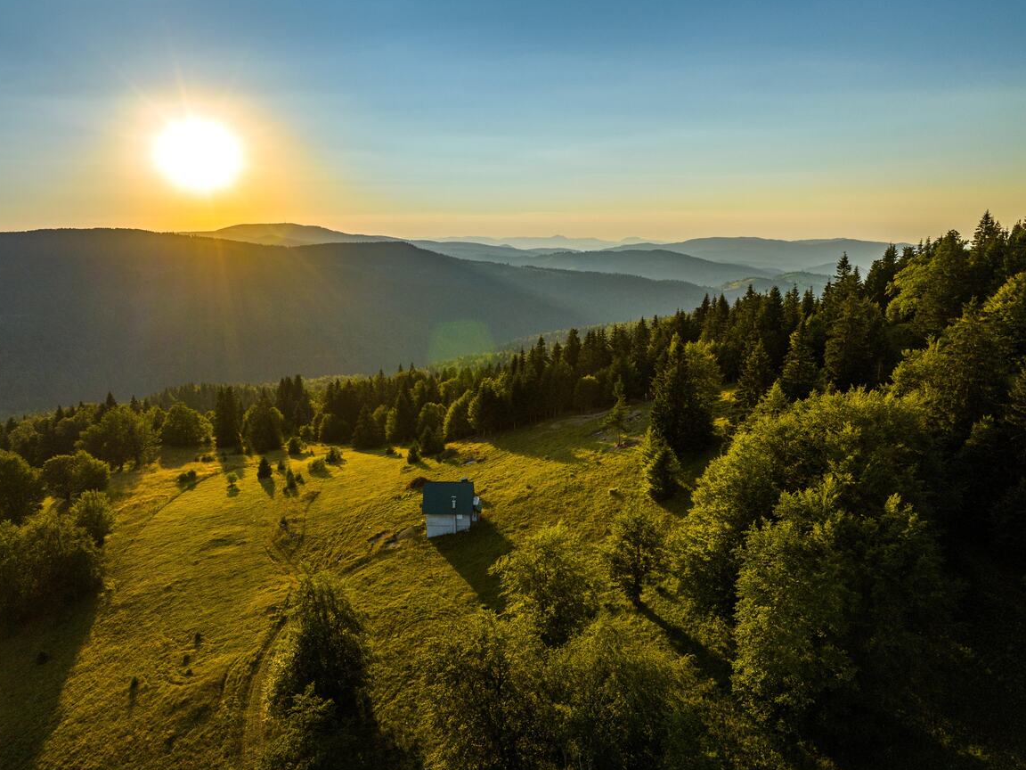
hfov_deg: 69.4
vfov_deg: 54.9
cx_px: 507
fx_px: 741
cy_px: 380
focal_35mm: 25
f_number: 7.1
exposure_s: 1/100
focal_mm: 12.29
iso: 100
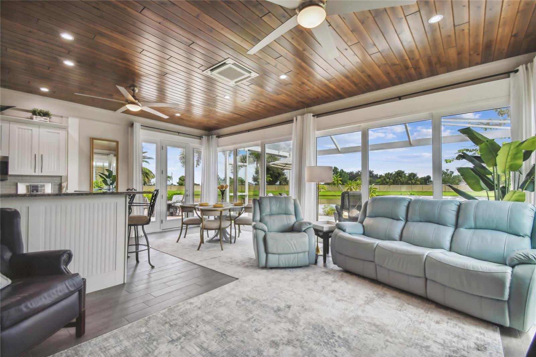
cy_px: 178
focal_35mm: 15
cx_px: 268
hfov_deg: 100.4
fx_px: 223
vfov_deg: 77.3
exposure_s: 1/500
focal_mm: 10
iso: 100
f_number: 7.1
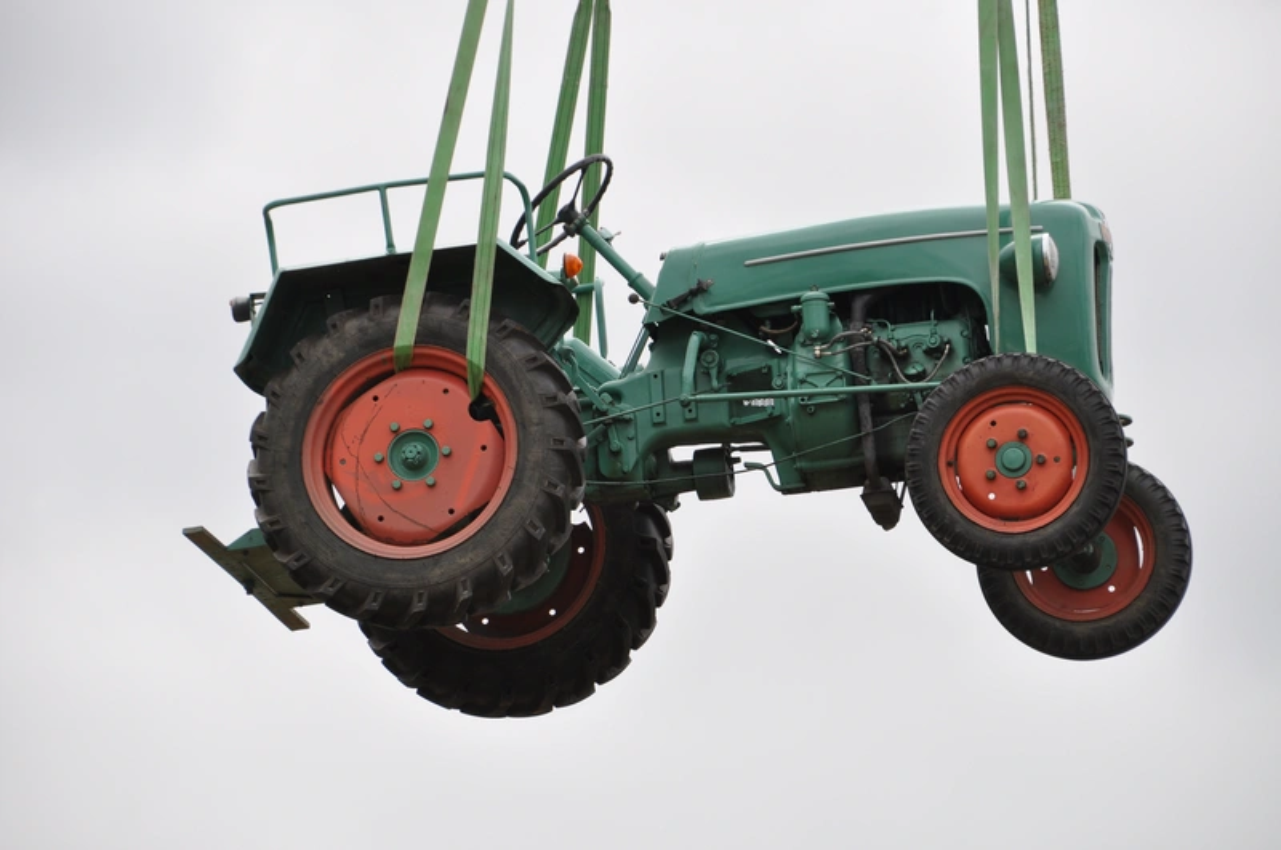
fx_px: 9860
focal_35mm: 278
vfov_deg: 4.9
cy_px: 425
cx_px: 640
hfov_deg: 7.4
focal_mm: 185
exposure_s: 1/400
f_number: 10
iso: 320
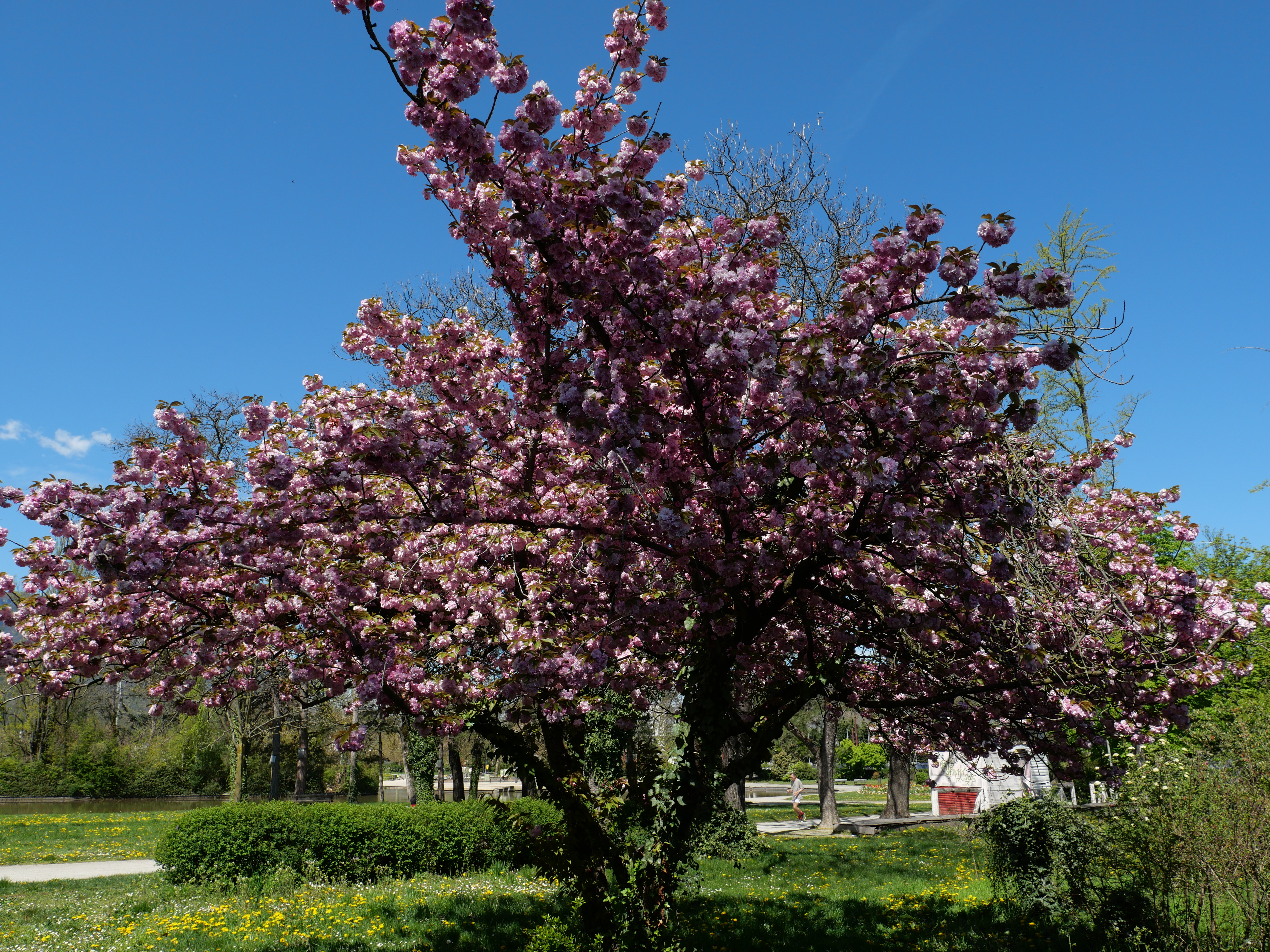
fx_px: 881
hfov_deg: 71.6
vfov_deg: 56.8
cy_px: 476
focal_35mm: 24
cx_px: 635
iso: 200
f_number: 6.3
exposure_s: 1/640
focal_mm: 12
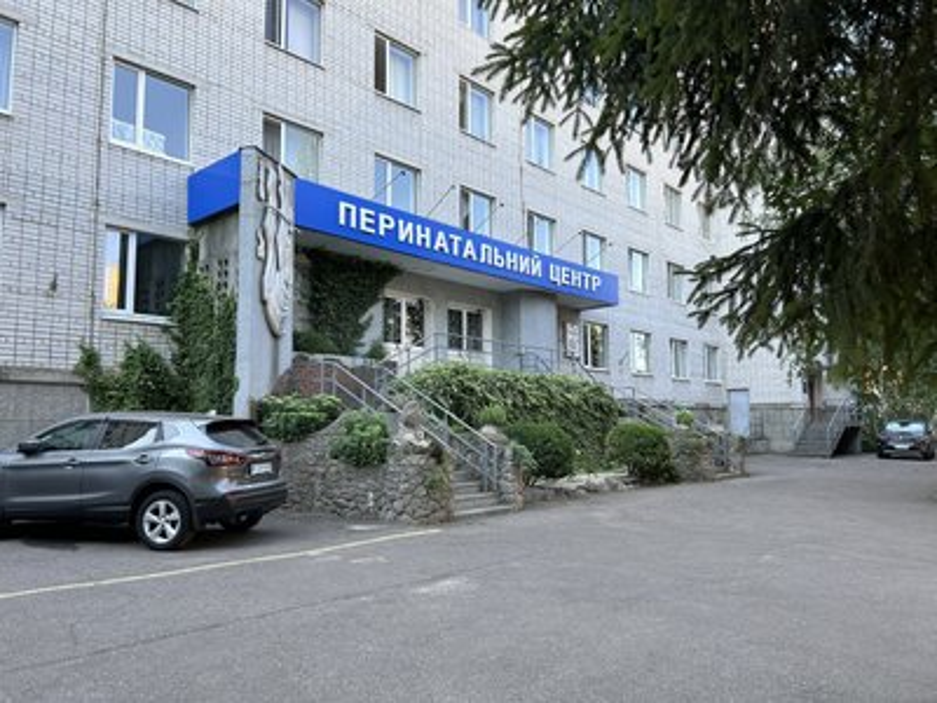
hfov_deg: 67.3
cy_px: 352
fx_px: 704
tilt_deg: +5.9
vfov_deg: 53.1
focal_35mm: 26
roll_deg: +1.0
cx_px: 468
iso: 50
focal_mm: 5.7
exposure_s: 1/367
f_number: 1.5
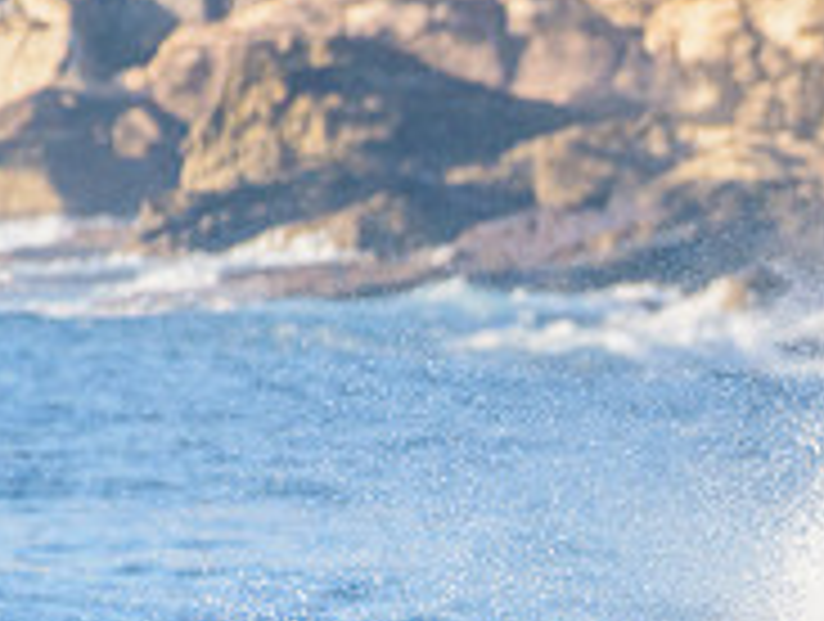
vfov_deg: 1.0
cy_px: 767
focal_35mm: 1520
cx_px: 1067
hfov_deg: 1.3
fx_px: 36253
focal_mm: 500
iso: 800
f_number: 5.6
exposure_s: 1/2000
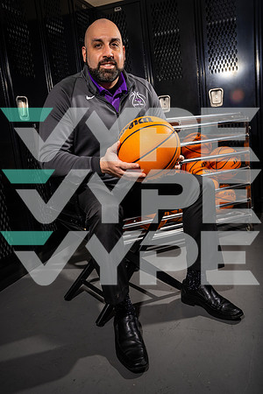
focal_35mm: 31
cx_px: 132
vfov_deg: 60.3
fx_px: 340
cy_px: 197
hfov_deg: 42.3
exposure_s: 1/125
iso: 100
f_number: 8
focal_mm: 31
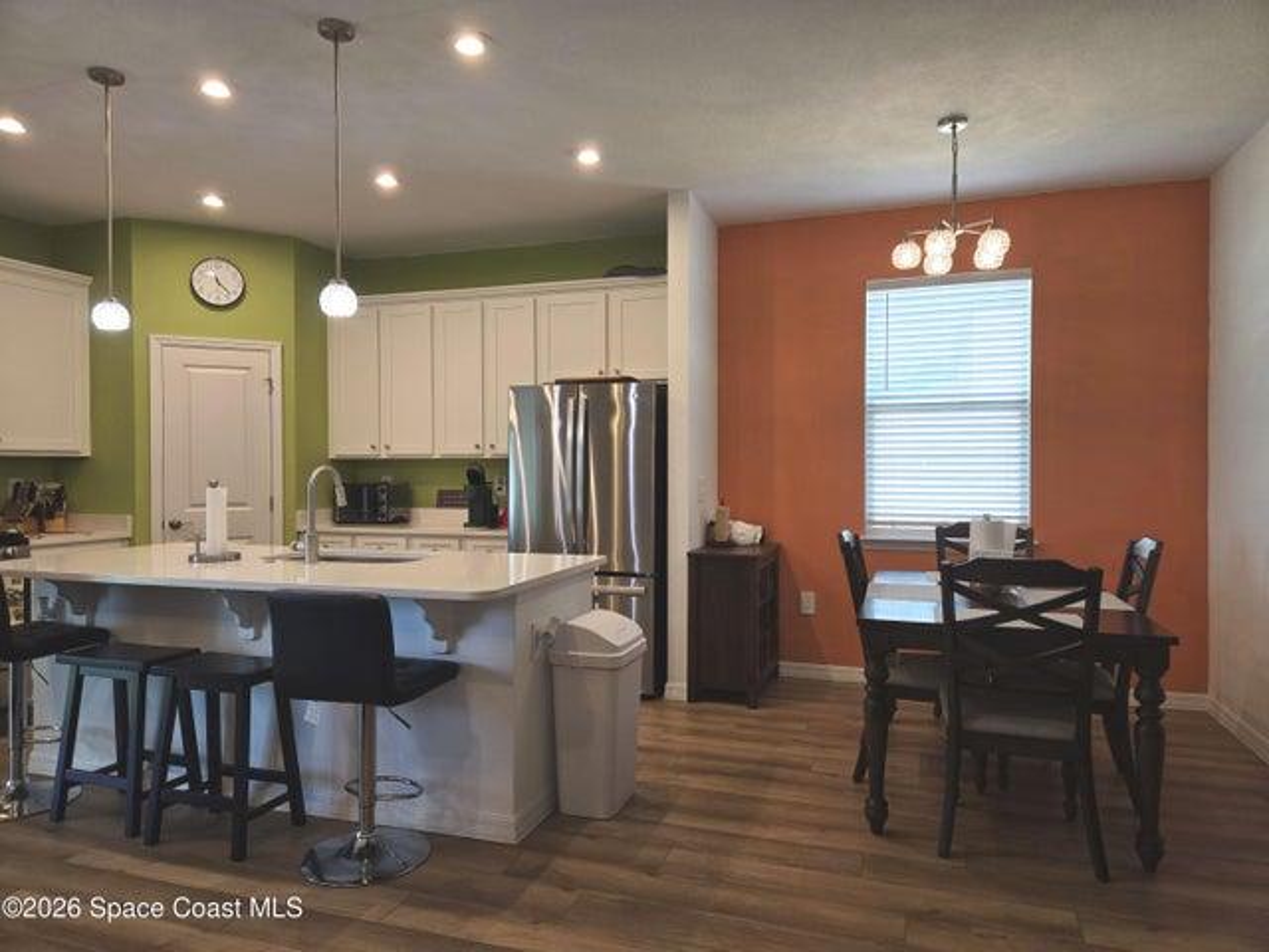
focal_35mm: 23
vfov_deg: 58.9
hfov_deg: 73.9
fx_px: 843
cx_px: 634
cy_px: 476
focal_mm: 5.4
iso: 25
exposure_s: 1/60
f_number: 1.8
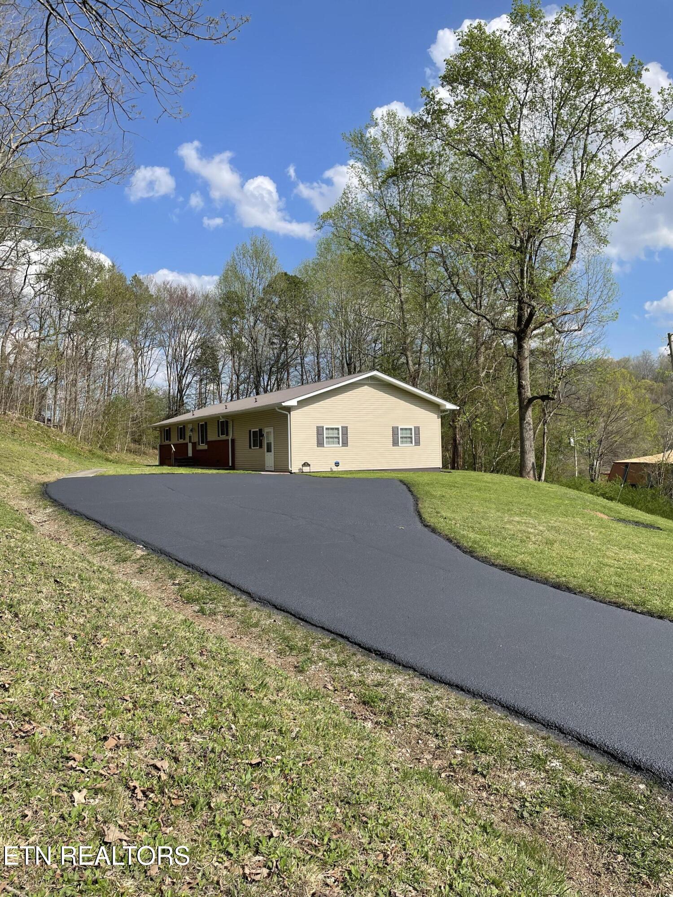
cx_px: 336
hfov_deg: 53.1
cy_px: 448
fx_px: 674
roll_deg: +1.6
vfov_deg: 67.3
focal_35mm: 26
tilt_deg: +1.0
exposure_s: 1/3205
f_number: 1.6
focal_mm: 4.2
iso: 32
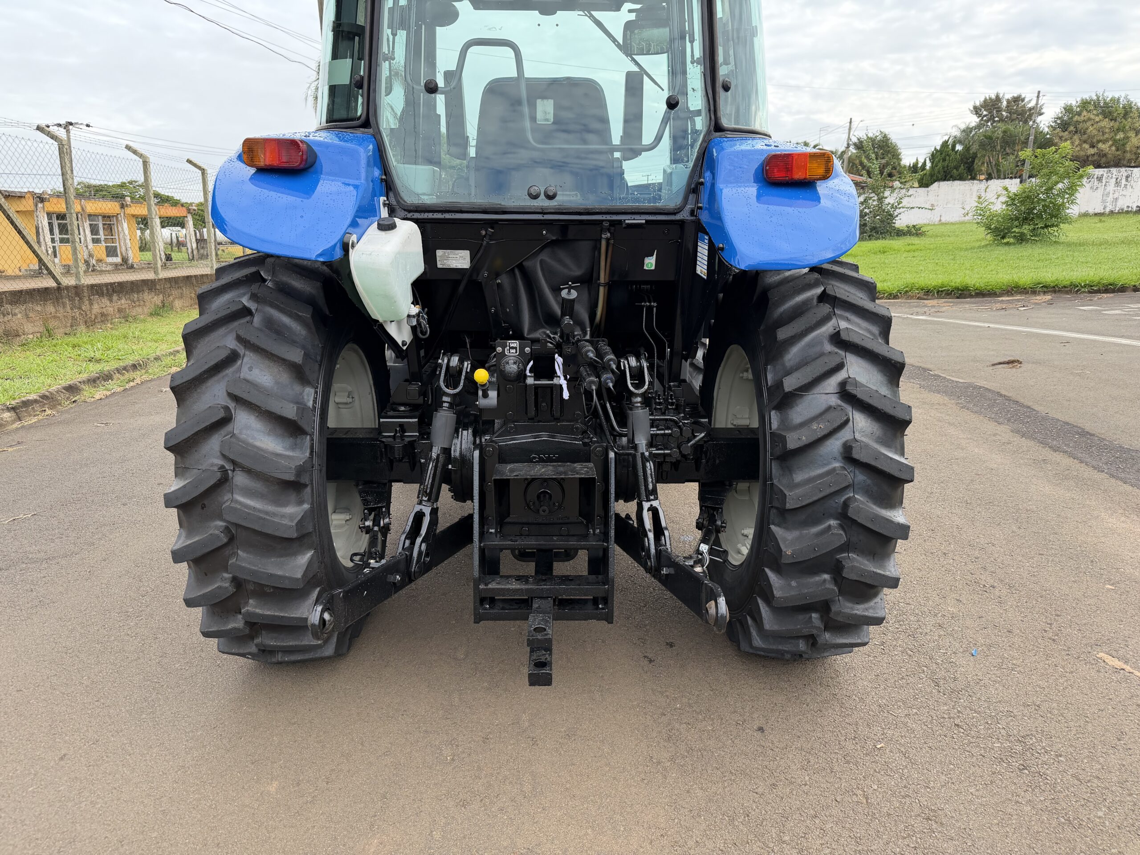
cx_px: 570
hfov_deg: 71.6
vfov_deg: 56.8
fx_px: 790
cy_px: 428
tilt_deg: -13.0
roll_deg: -0.5
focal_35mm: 24
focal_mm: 6.76
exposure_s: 1/1075
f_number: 1.78
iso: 100
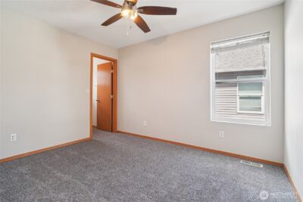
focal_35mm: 16
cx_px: 152
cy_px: 101
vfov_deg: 73.8
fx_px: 135
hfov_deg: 96.7
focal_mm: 16
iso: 1600
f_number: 8
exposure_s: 1/60
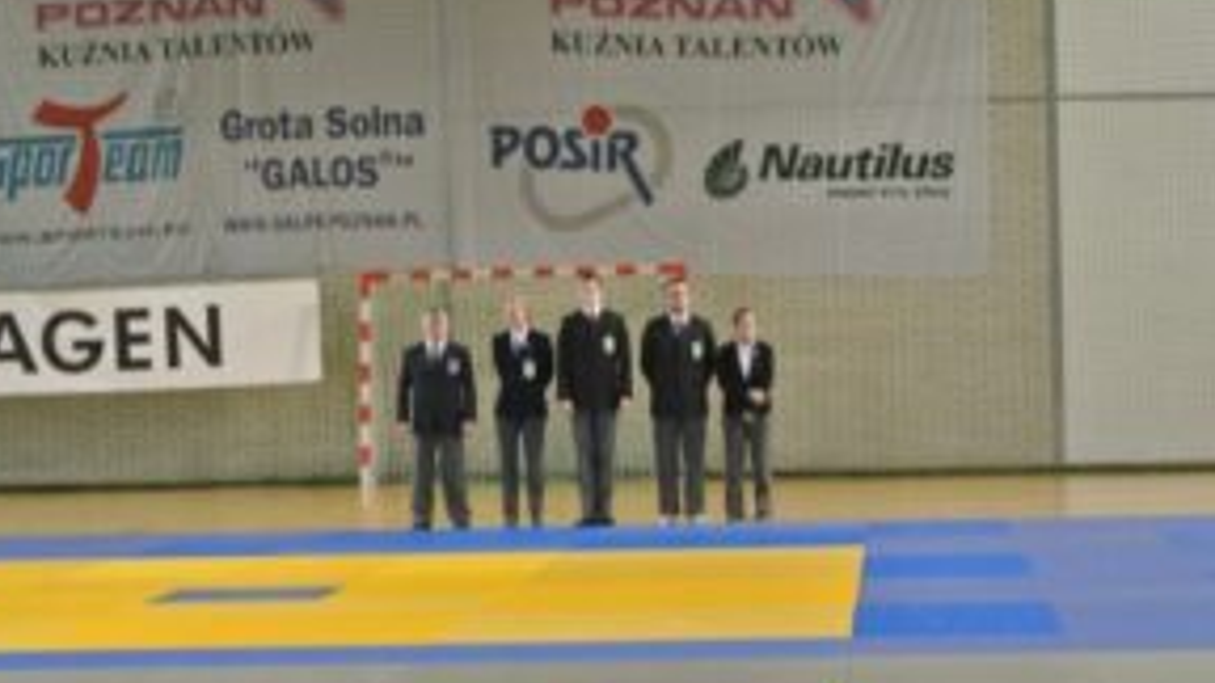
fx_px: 3802
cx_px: 582
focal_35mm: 118
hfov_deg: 18.2
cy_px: 299
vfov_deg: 10.3
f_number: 5.6
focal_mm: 30
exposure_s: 1/40
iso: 400
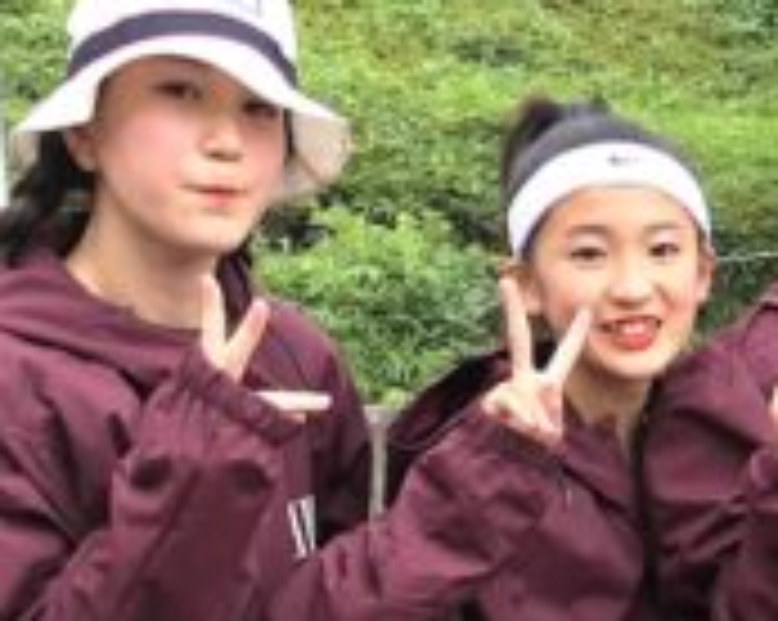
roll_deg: +1.9
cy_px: 572
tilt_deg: -8.9
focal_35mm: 95
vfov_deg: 15.9
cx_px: 841
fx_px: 2185
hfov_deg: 19.4
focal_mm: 4
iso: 25
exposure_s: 1/120
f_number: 1.8
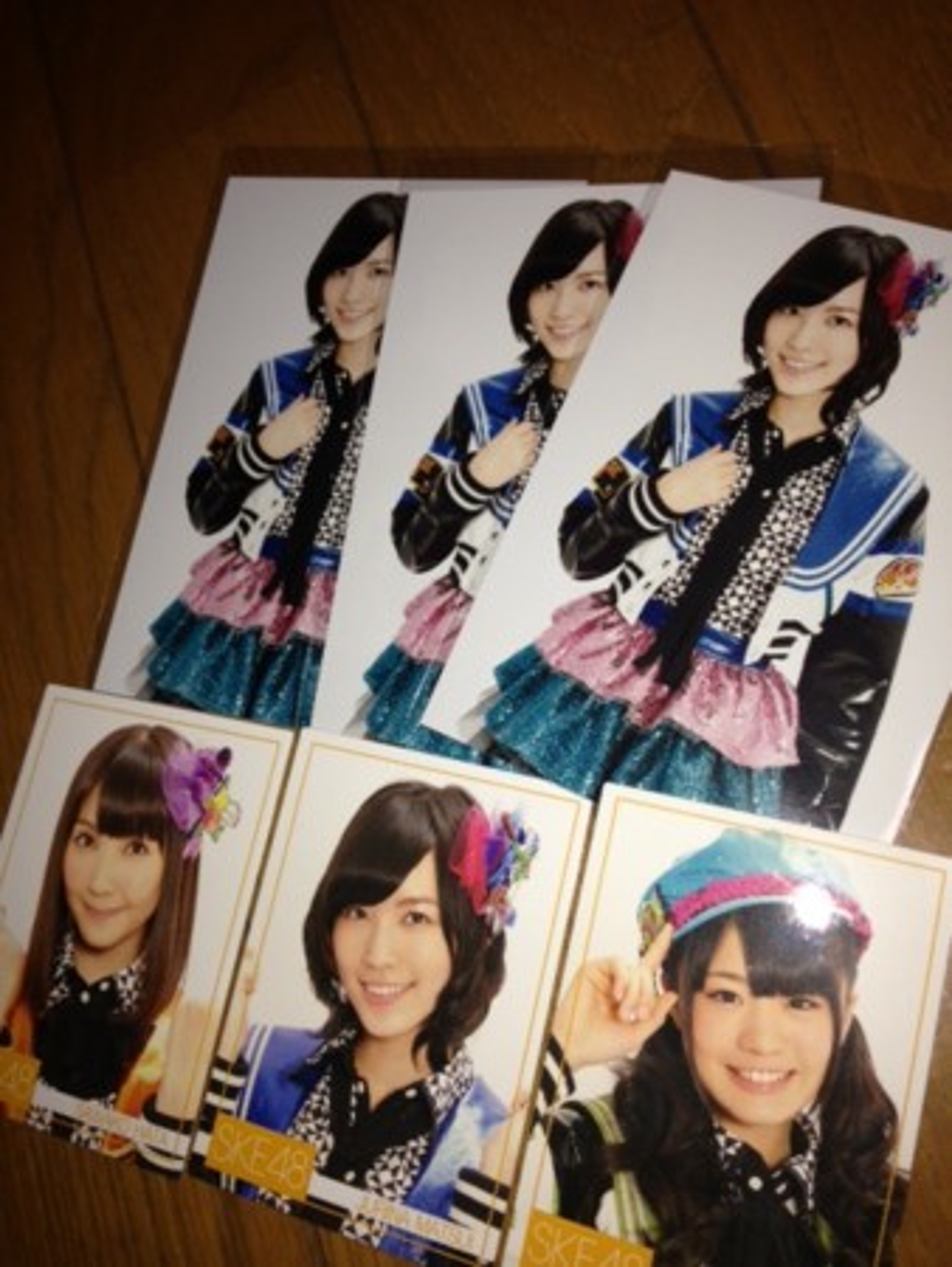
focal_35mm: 33
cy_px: 634
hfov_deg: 43.0
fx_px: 1209
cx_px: 476
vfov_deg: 55.3
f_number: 2.4
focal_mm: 4.13
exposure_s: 1/67
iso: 50
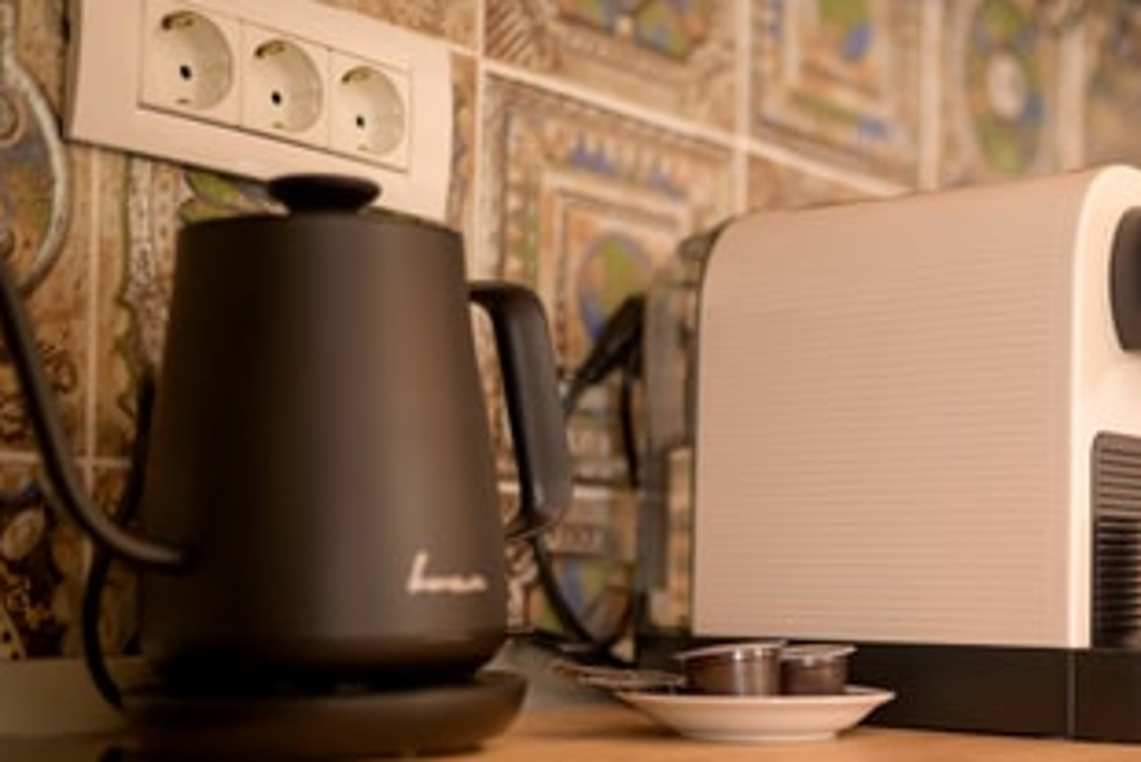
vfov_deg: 23.2
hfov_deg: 33.9
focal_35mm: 58
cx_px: 821
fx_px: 1839
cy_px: 550
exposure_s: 1/250
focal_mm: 35
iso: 400
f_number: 1.4
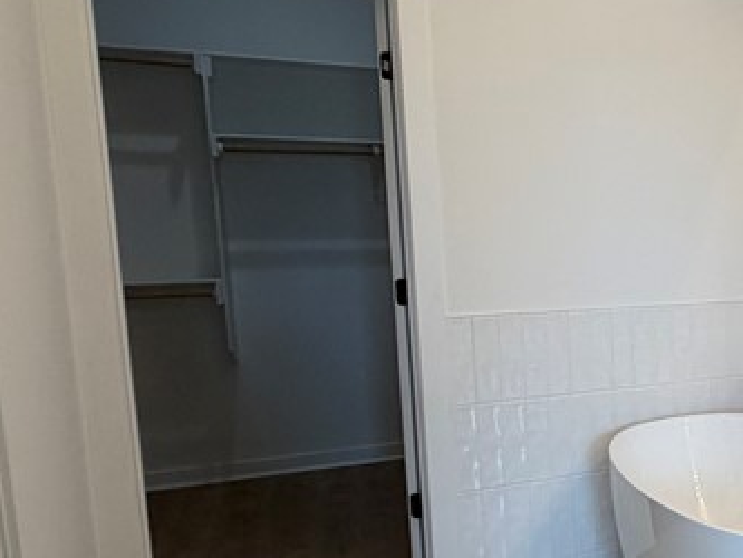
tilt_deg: -8.8
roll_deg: +0.3
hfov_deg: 33.0
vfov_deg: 33.5
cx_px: 957
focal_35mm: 43
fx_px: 923
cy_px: 326
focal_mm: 2.22
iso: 125
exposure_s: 1/120
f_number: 2.2
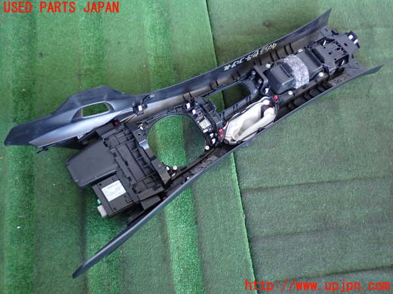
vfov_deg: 39.7
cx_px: 196
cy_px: 147
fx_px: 409
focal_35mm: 36
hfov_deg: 51.4
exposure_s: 1/40
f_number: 2.5
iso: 250
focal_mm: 6.37
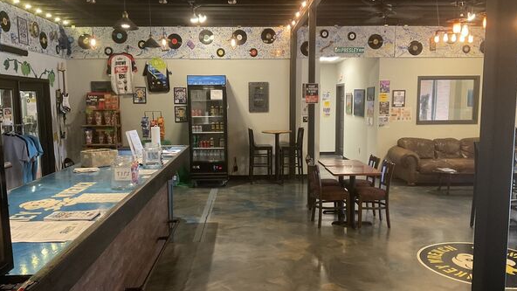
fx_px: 439
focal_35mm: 32
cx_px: 260
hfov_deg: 61.0
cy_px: 159
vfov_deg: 36.6
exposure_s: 1/40
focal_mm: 3
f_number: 1.8
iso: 320
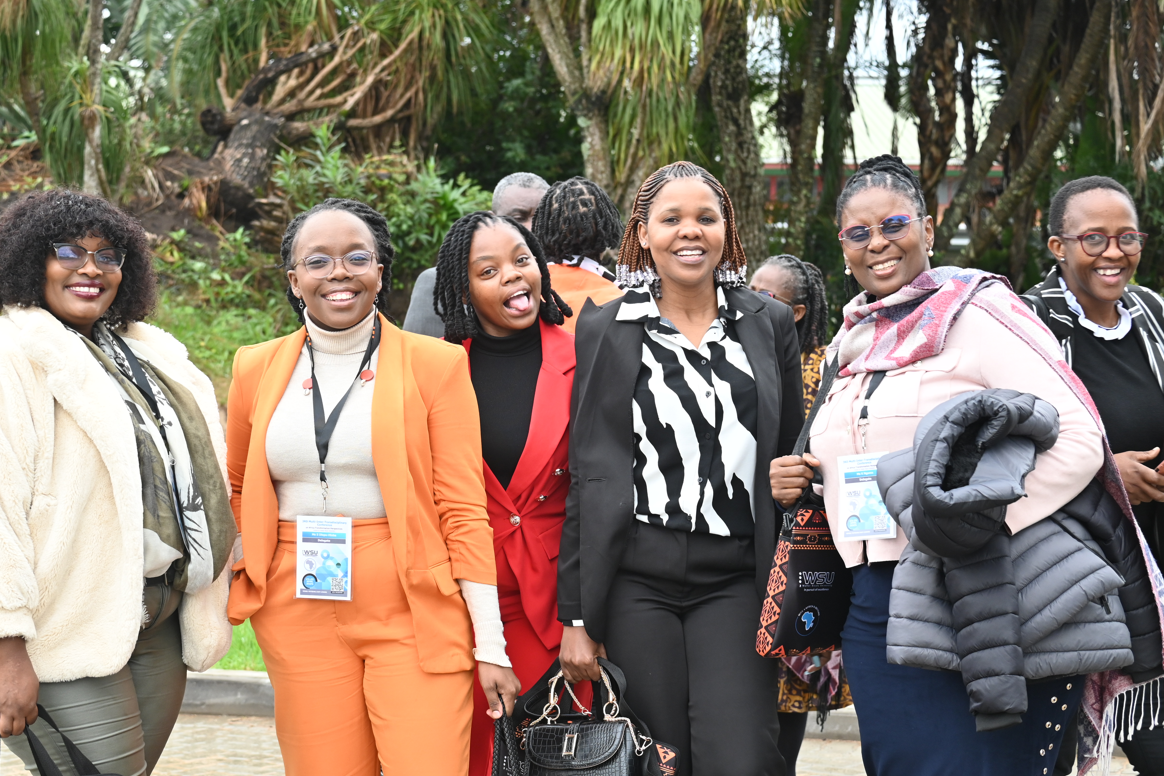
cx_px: 500
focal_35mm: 86
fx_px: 2780
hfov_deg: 23.6
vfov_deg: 15.9
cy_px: 432
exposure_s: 1/160
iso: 400
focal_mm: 50
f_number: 4.5
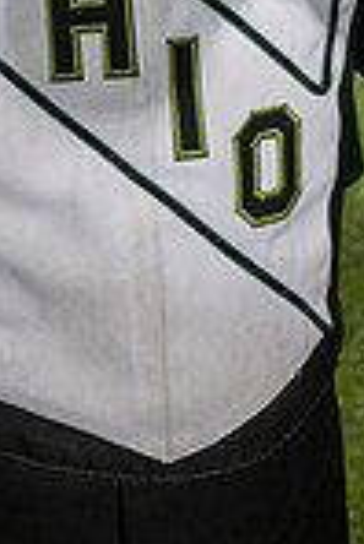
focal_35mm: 79
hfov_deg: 17.0
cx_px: 15
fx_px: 1195
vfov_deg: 21.9
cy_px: -243
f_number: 3.2
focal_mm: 26
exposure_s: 1/500
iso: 1250
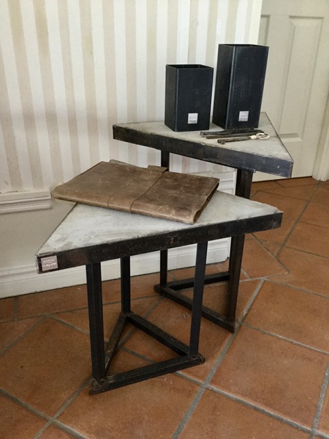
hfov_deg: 45.4
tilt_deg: -26.4
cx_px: 164
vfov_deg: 58.4
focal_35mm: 31
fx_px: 393
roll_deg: -0.1
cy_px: 220
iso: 200
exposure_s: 1/20
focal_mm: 3.3
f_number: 2.4
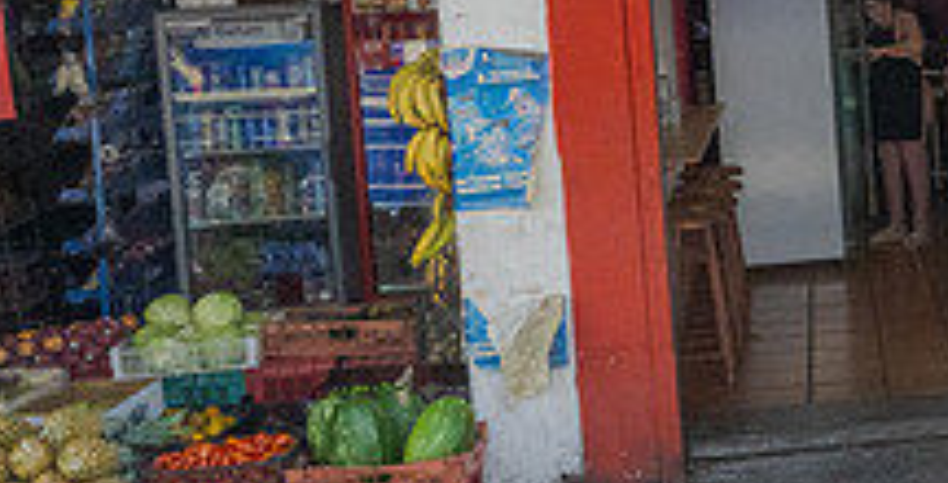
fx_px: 1746
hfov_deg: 27.1
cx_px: 1111
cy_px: 84
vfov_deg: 15.6
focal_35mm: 71
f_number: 8
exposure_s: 1/250
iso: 8000
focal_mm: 24
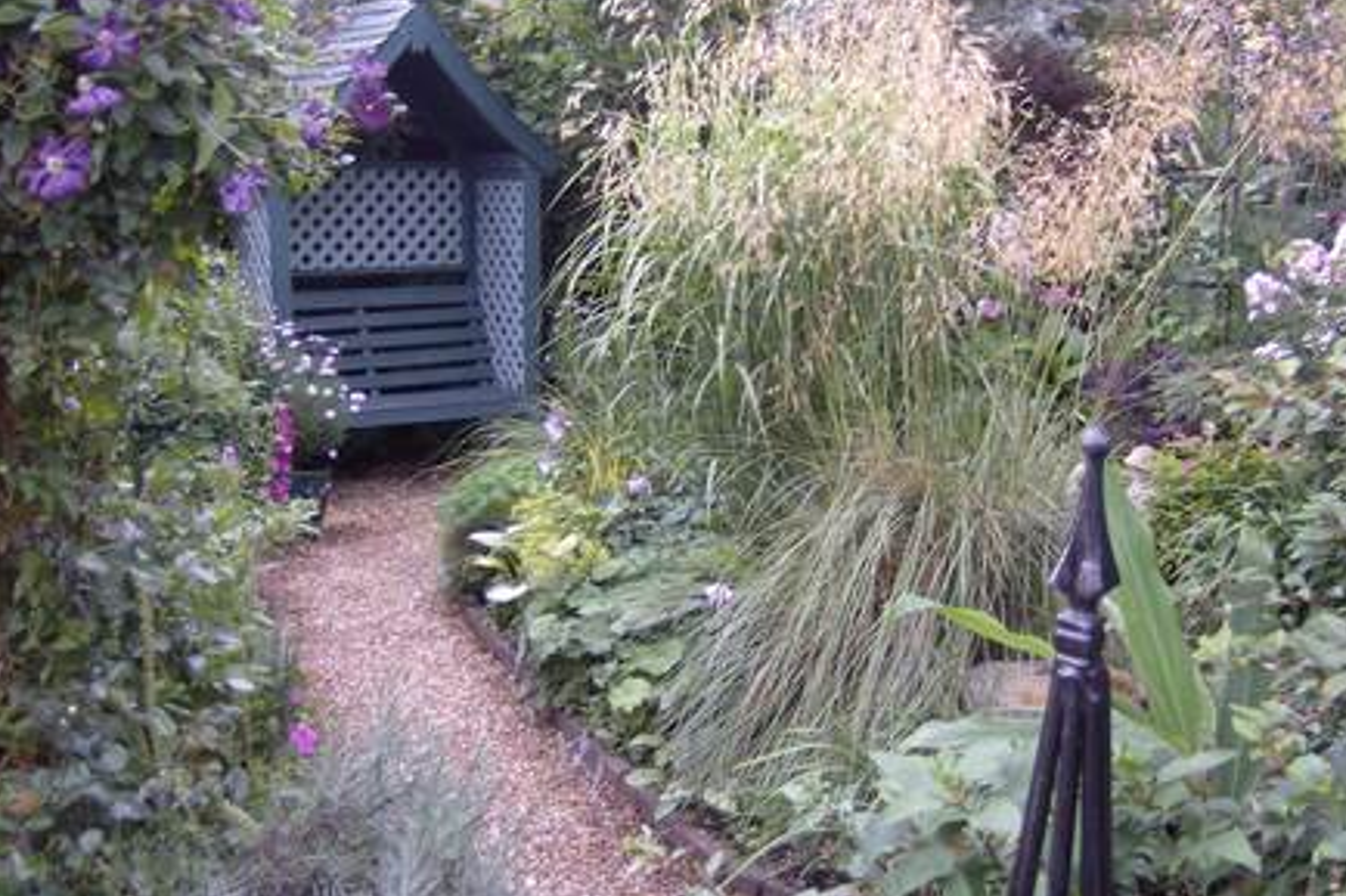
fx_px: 1420
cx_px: 673
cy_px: 425
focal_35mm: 38
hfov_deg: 50.7
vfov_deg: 35.0
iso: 100
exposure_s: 1/69
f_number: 2.8
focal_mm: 6
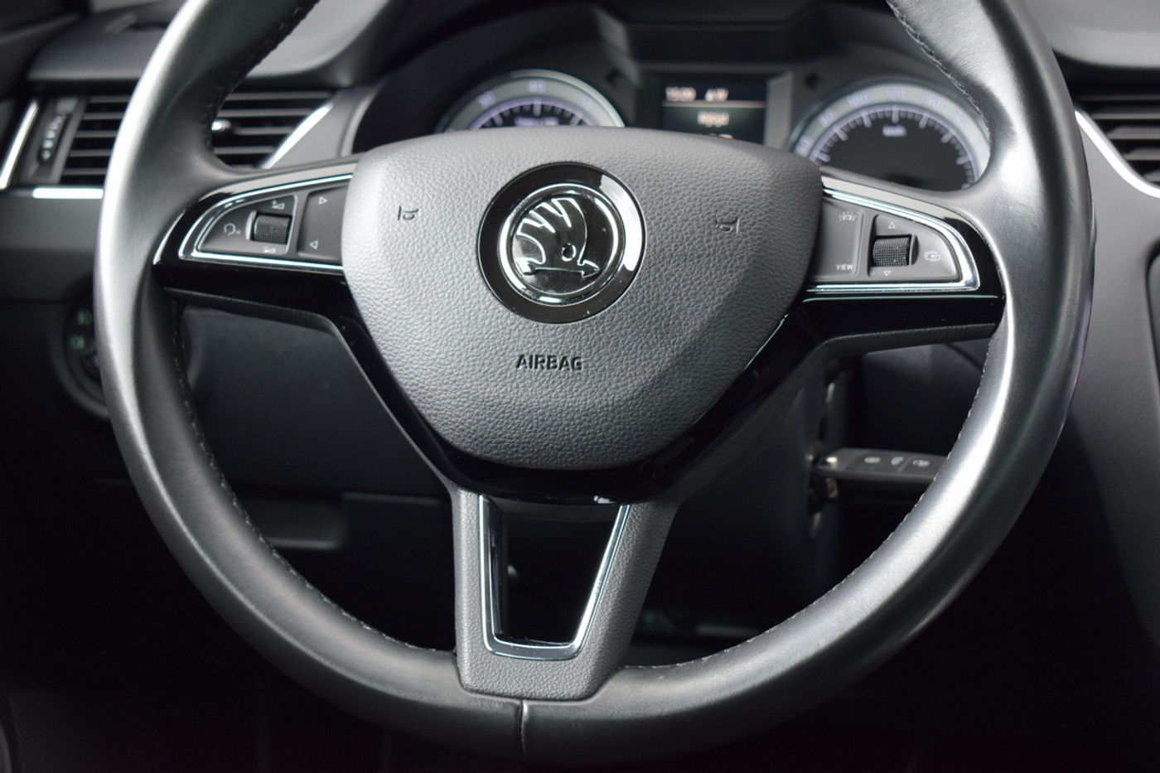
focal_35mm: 72
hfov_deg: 28.1
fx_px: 2320
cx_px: 580
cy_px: 386
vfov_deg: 18.9
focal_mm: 48
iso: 800
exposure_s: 1/60
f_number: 5.3
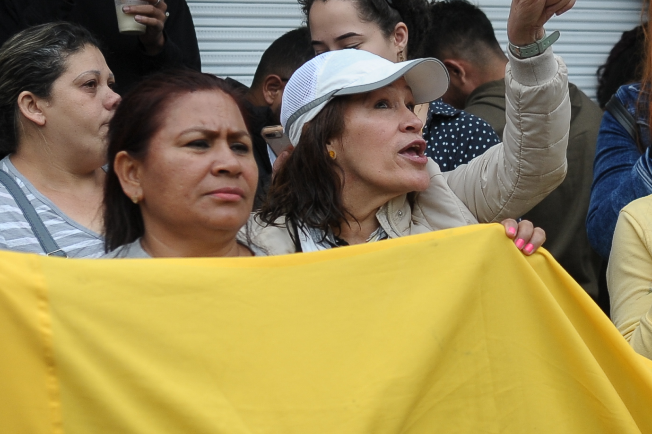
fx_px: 1955
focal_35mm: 108
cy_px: 329
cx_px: 617
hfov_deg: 18.5
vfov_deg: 12.6
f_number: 2.8
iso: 500
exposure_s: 1/2500
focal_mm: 35
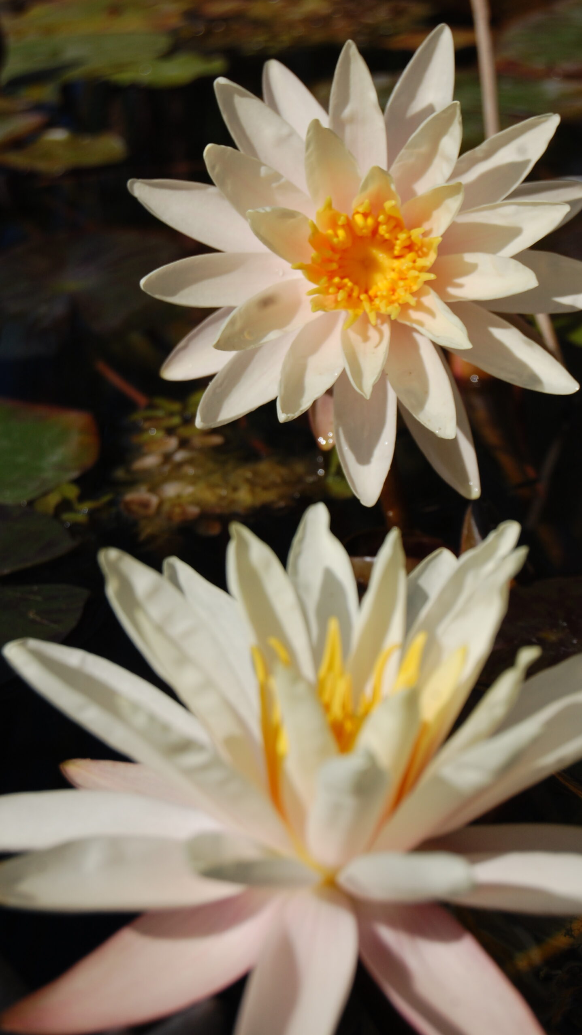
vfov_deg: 24.6
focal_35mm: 87
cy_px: 517
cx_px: 325
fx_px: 2374
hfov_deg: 14.0
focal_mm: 55
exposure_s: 1/1000
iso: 200
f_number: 8
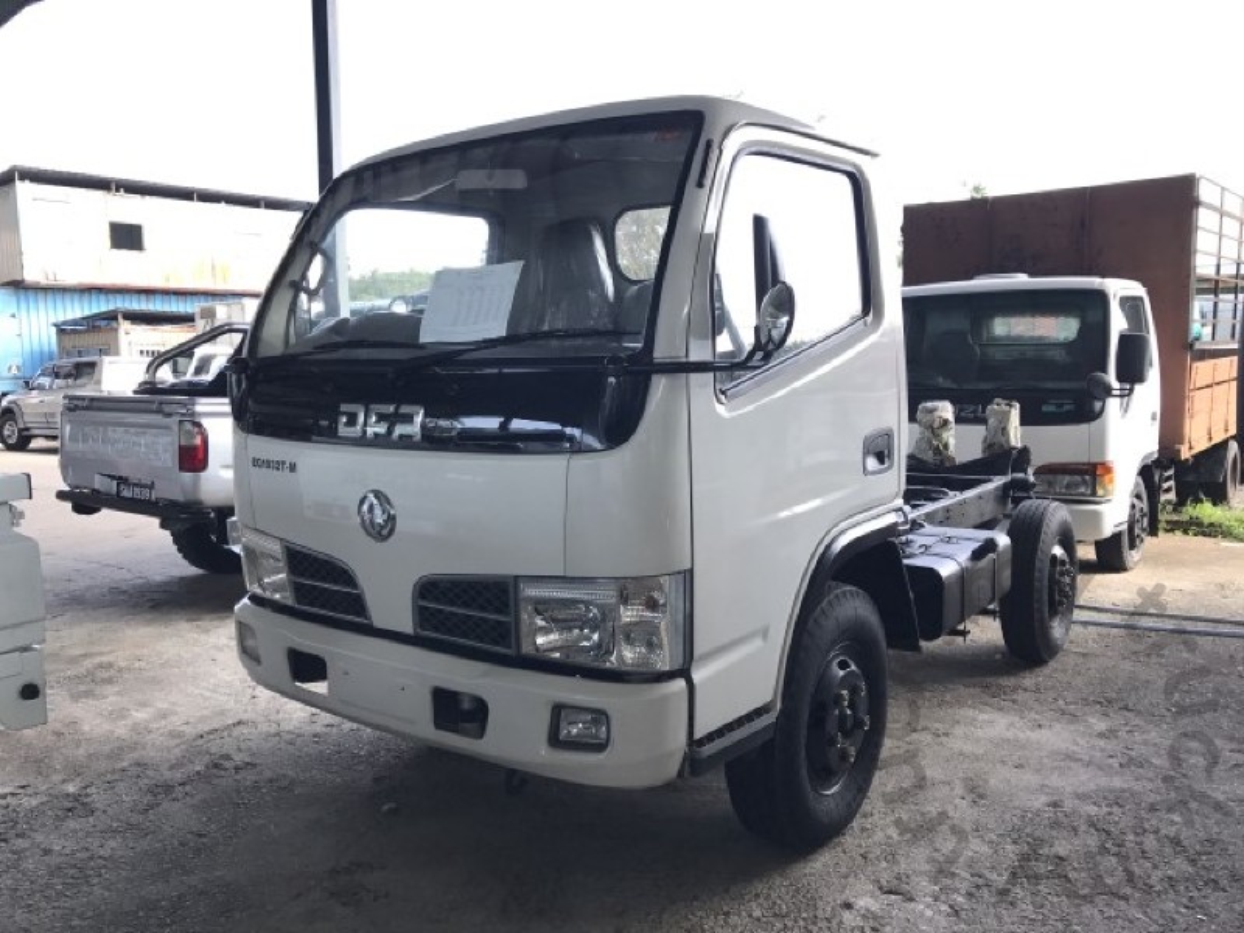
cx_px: 622
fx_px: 1006
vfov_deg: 49.7
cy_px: 466
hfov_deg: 63.4
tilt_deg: -4.8
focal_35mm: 28
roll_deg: +1.0
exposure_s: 1/226
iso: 20
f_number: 1.8
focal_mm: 3.99
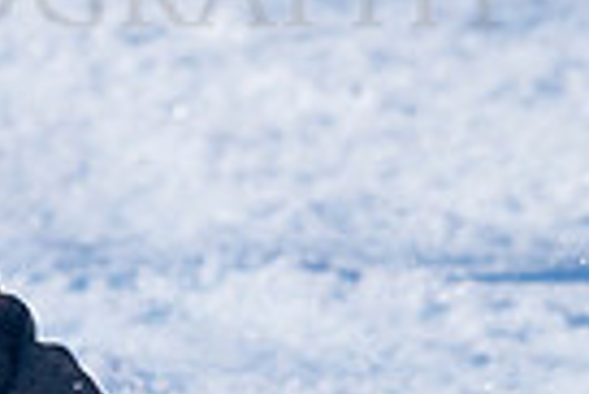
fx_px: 50134
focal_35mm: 3061
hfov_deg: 0.7
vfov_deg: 0.5
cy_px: 31
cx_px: -678
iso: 640
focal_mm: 560
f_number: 8
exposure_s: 1/3200
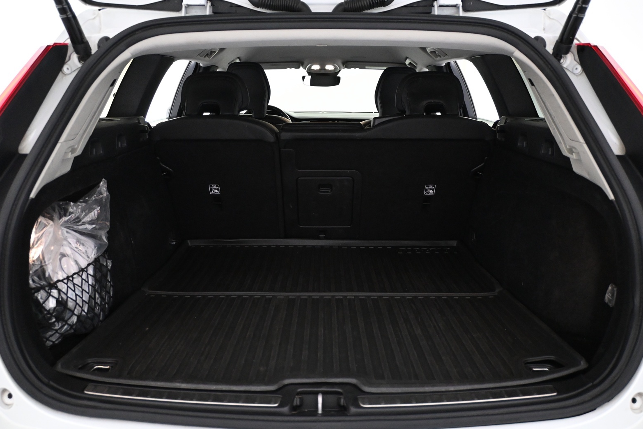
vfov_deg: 43.3
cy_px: 216
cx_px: 321
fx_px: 540
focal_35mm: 30
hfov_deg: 61.5
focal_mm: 19.5
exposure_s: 1/80
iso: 3200
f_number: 3.8
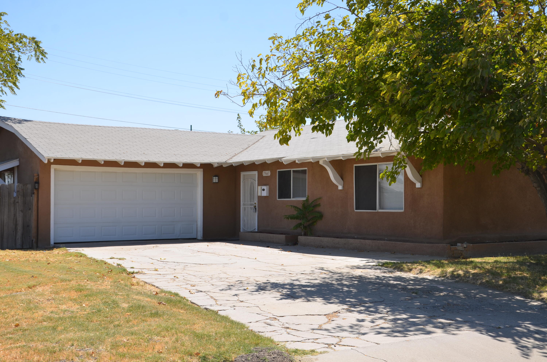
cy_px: 181
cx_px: 274
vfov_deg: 26.4
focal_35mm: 51
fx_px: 773
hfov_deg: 39.0
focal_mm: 34
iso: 100
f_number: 9
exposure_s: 1/250
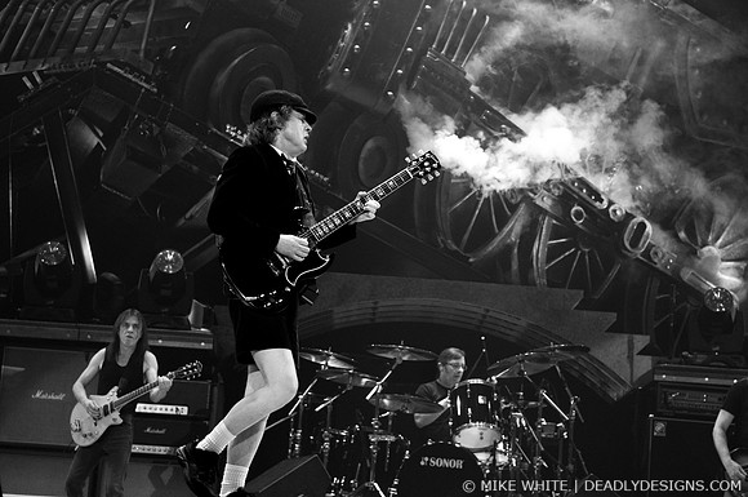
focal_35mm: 105
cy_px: 248
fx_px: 2179
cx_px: 374
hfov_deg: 19.5
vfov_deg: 13.0
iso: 800
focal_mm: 70
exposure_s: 1/320
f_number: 4
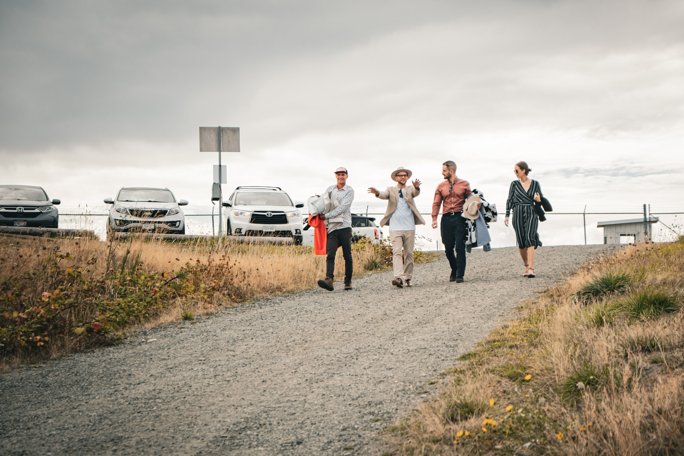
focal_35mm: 106
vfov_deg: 12.9
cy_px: 241
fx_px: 2014
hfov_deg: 19.3
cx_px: 395
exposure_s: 1/1250
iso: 320
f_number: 4
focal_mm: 55
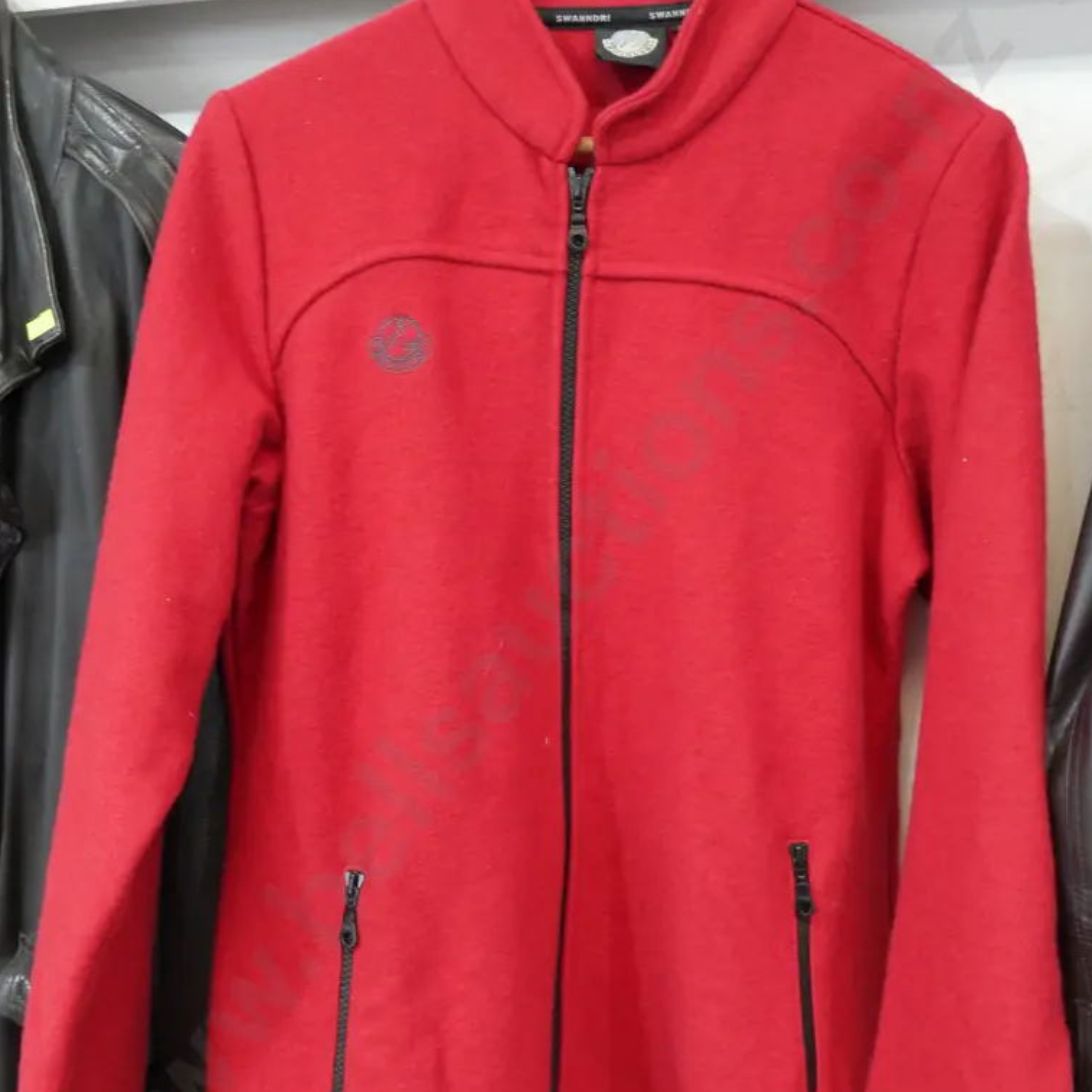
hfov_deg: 39.2
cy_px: 617
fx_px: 1535
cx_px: 545
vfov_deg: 39.1
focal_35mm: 43
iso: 2000
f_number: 4
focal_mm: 18
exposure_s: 1/60
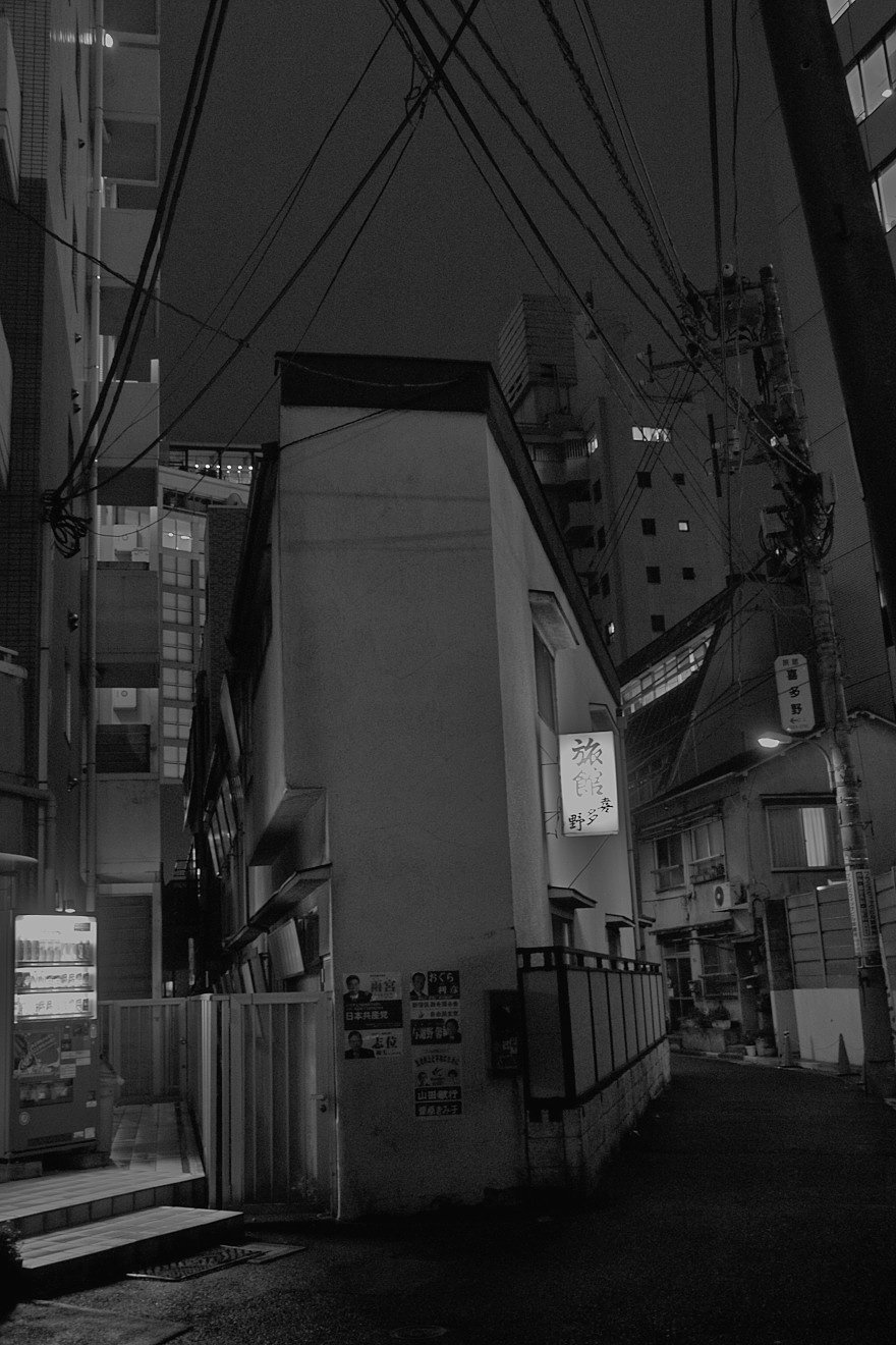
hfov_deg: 38.9
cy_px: 672
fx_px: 1269
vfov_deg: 55.8
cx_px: 448
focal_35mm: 34
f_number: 4
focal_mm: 20
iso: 400
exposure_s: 1/6
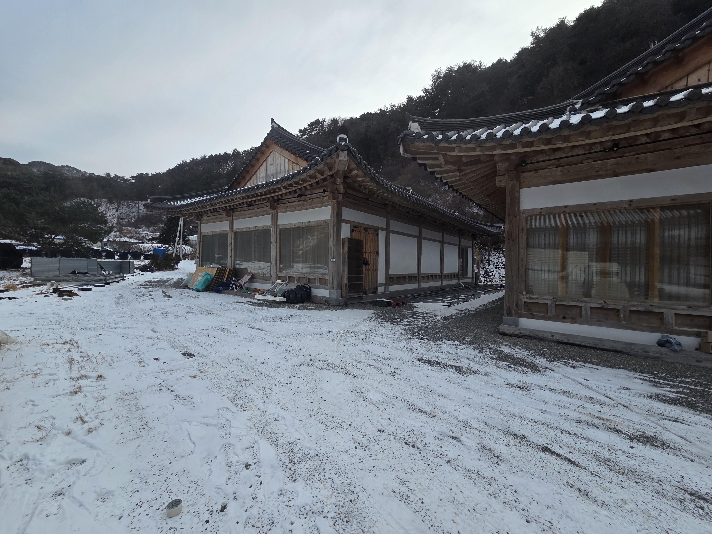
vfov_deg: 89.9
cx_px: 356
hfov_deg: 106.2
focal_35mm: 13
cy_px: 267
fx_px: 267
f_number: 2.2
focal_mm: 2.2
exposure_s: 1/1176
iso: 50
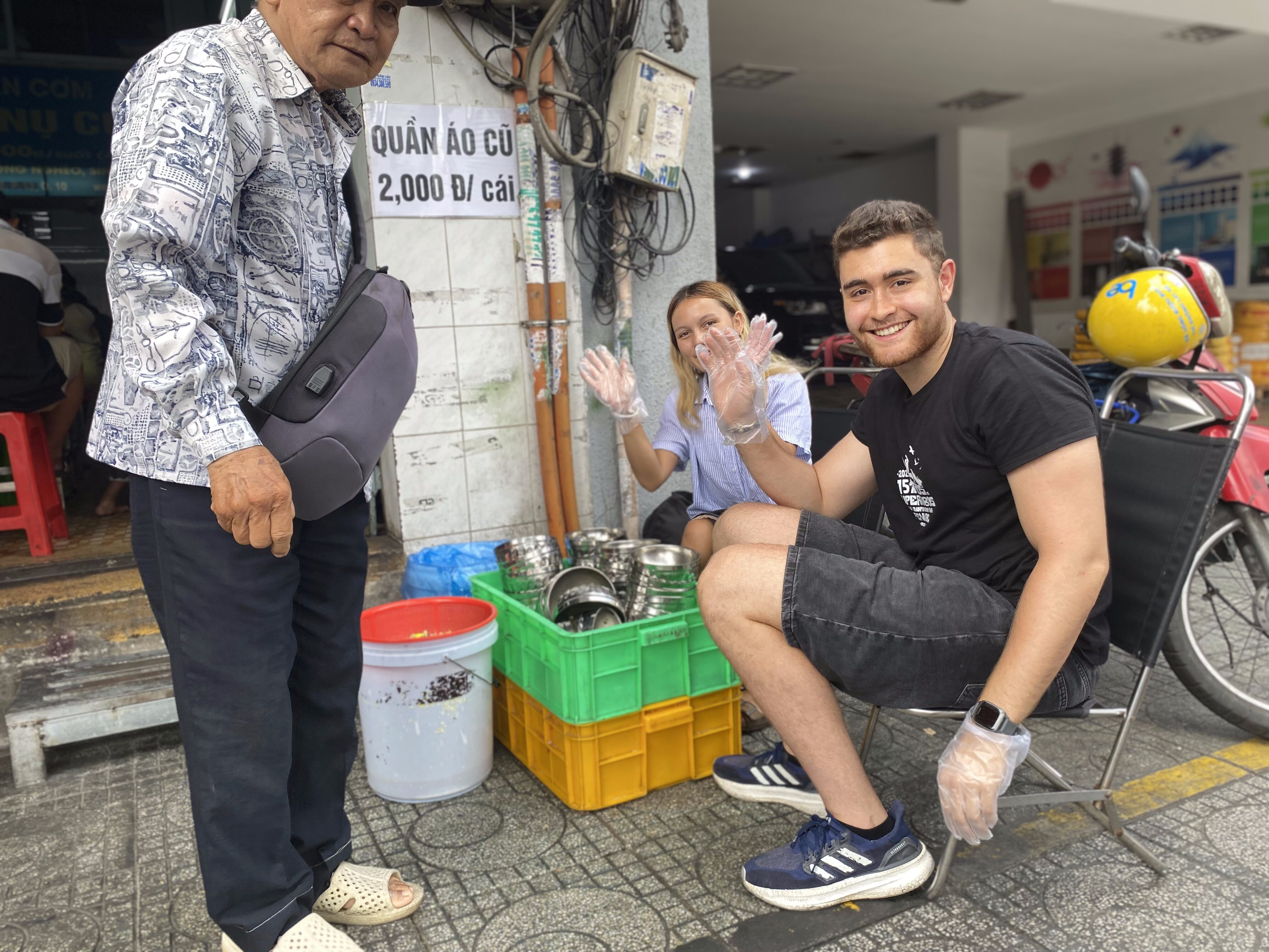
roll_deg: +3.5
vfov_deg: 53.1
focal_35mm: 26
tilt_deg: -7.8
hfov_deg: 67.3
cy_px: 476
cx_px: 634
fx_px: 953
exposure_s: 1/418
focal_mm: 4.25
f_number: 1.8
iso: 32
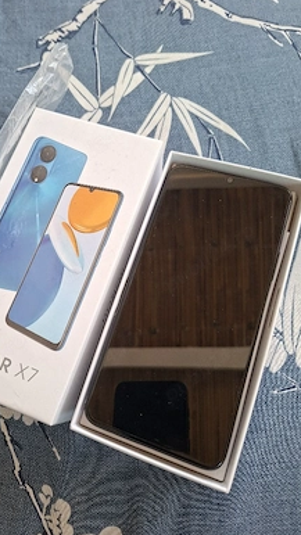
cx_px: 110
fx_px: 369
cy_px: 272
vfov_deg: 71.9
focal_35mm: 26
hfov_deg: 43.9
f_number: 1.8
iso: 100
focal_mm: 5.54
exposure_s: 1/100
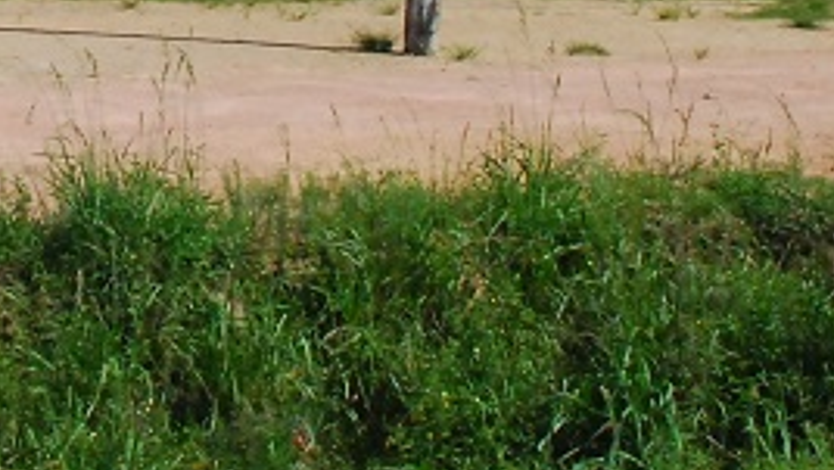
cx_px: -48
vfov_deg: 11.2
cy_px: -314
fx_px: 2257
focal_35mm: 102
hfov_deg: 20.1
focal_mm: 20
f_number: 18
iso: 1000
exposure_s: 1/500
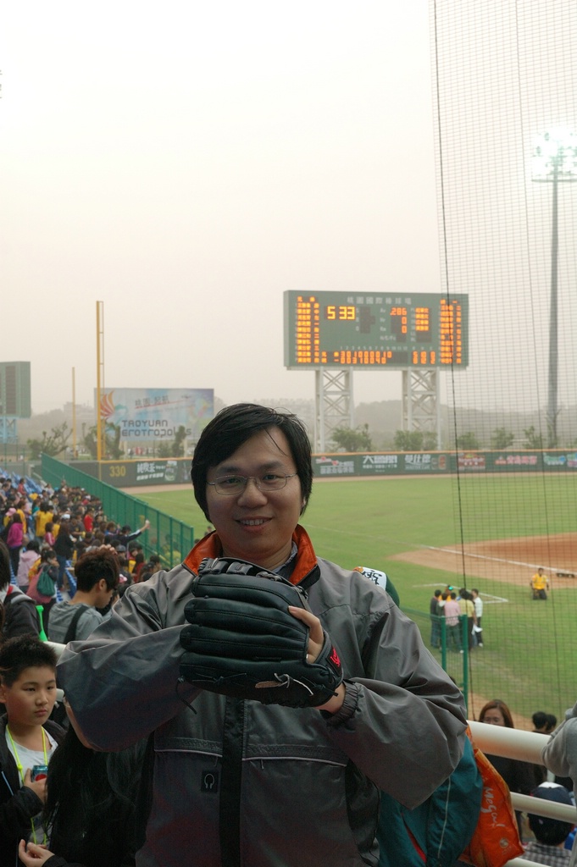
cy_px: 434
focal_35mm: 52
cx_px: 288
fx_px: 1264
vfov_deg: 37.9
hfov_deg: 25.7
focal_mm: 35
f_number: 7.1
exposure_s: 1/80
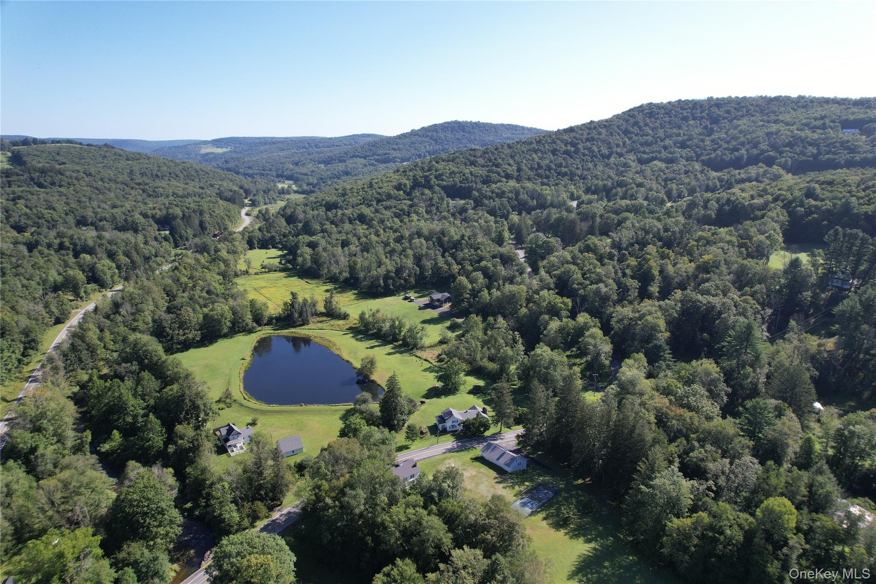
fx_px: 535
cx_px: 438
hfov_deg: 78.6
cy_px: 292
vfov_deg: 57.2
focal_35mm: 22
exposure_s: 1/1000
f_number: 2.8
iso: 100
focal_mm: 8.38
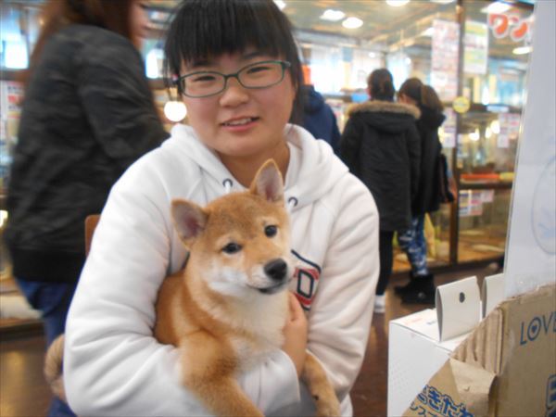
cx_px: 278
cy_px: 208
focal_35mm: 26
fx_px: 418
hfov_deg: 67.3
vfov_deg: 53.1
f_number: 3.2
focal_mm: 4.6
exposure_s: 1/30
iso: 320
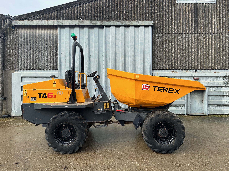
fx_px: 159
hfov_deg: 71.6
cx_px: 114
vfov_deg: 56.8
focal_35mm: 24
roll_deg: -0.2
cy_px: 86
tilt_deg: -0.2
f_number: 1.78
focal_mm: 6.86
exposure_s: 1/1453
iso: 80
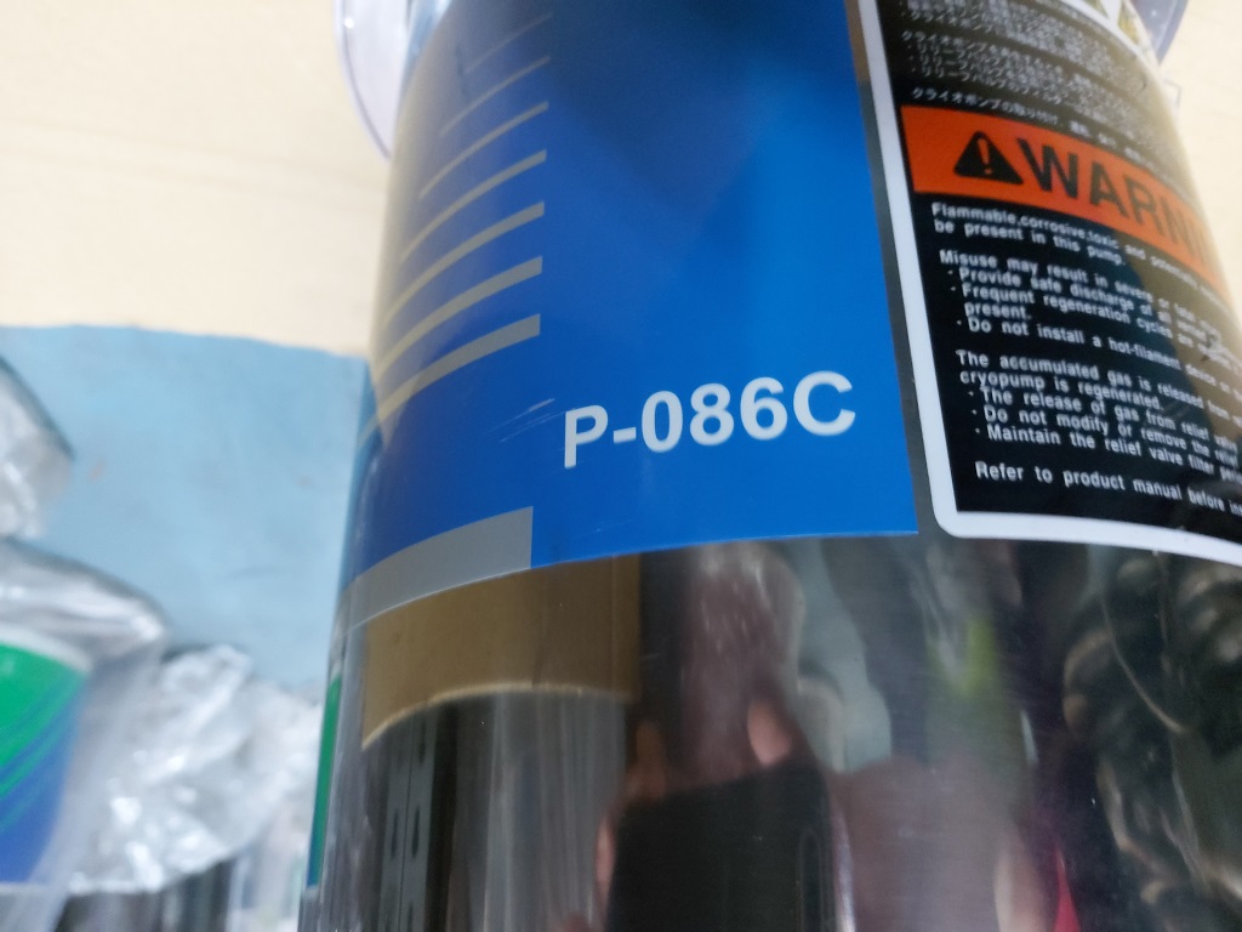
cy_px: 466
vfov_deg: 54.9
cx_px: 621
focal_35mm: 25
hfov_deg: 69.4
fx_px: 897
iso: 1000
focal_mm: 4.58
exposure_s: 1/15
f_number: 2
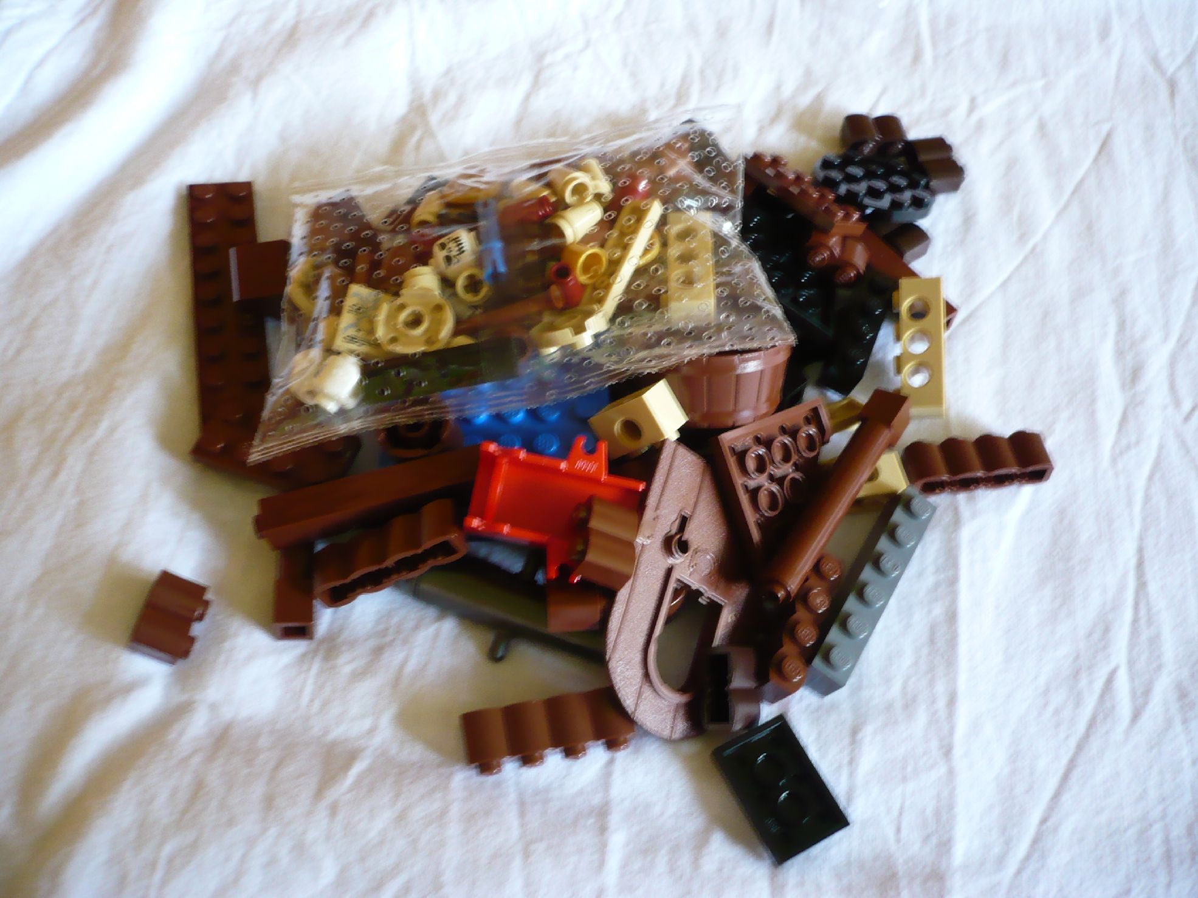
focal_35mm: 35
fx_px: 1211
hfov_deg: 52.6
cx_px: 599
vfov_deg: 40.7
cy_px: 449
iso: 200
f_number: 2.8
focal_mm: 5.8
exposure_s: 1/8
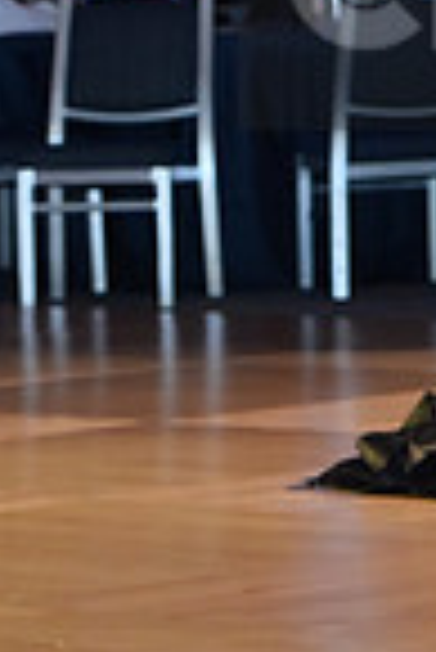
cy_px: -18
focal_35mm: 343
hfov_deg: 4.0
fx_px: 6216
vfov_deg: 6.0
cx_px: 861
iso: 2000
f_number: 5
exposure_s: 1/250
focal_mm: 86
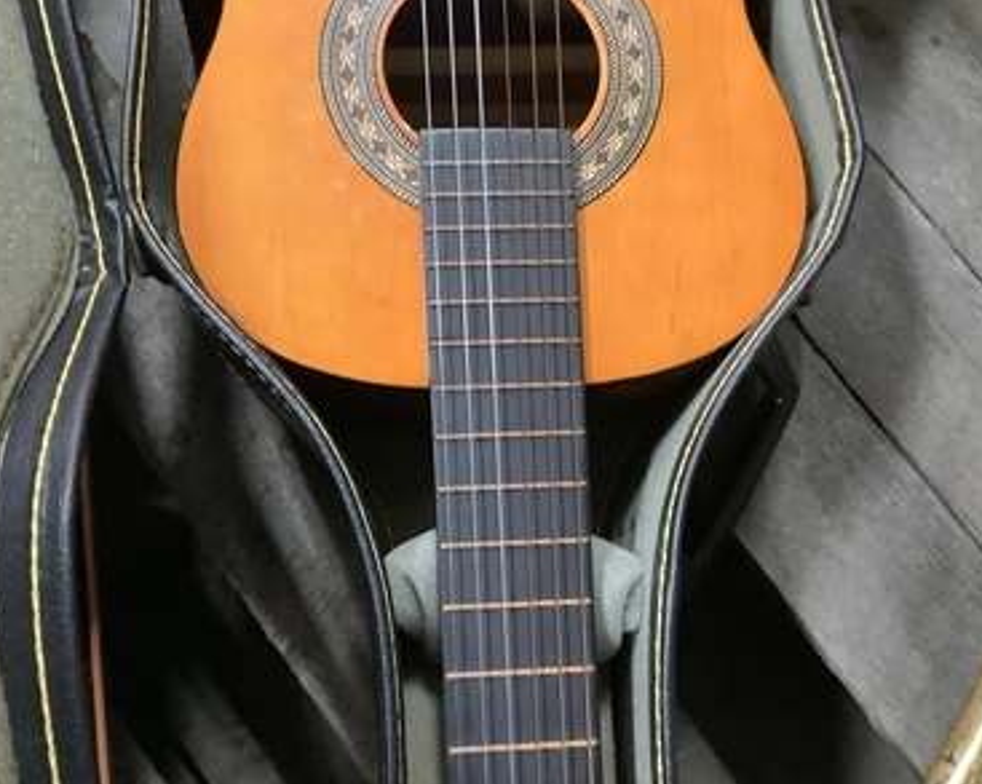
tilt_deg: -78.8
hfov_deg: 54.3
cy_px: 393
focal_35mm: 33
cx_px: 500
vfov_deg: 44.5
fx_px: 958
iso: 640
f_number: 2.4
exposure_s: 1/20
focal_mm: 3.3
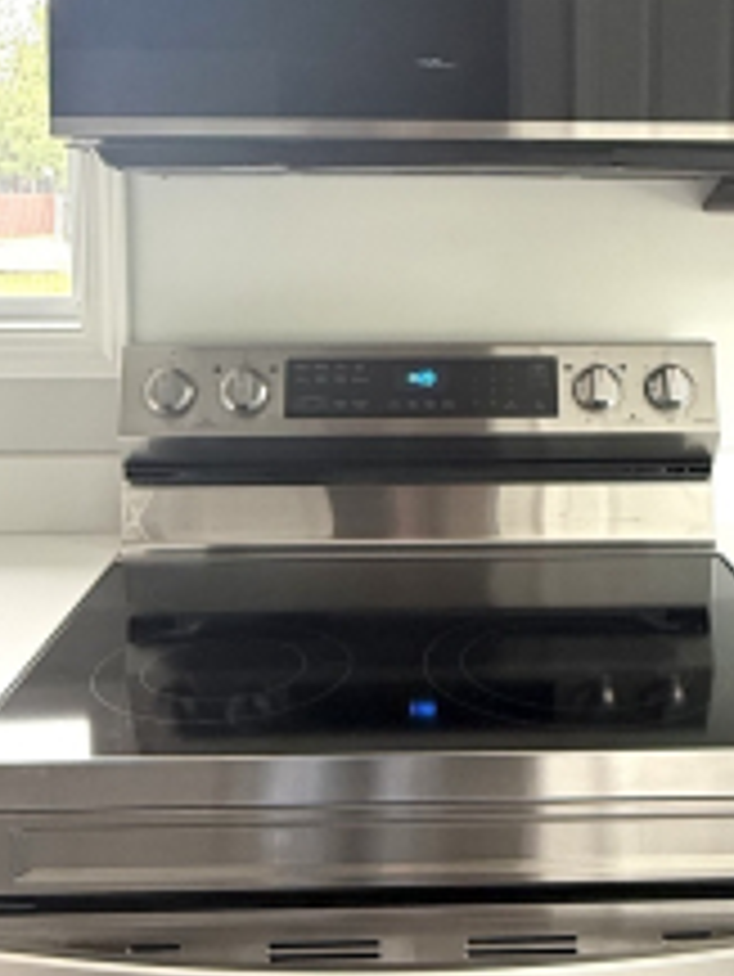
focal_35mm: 43
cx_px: 468
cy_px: 308
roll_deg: -0.5
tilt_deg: -3.8
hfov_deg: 33.4
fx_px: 1215
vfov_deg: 43.1
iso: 250
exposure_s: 1/99
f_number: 2.2
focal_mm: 2.22
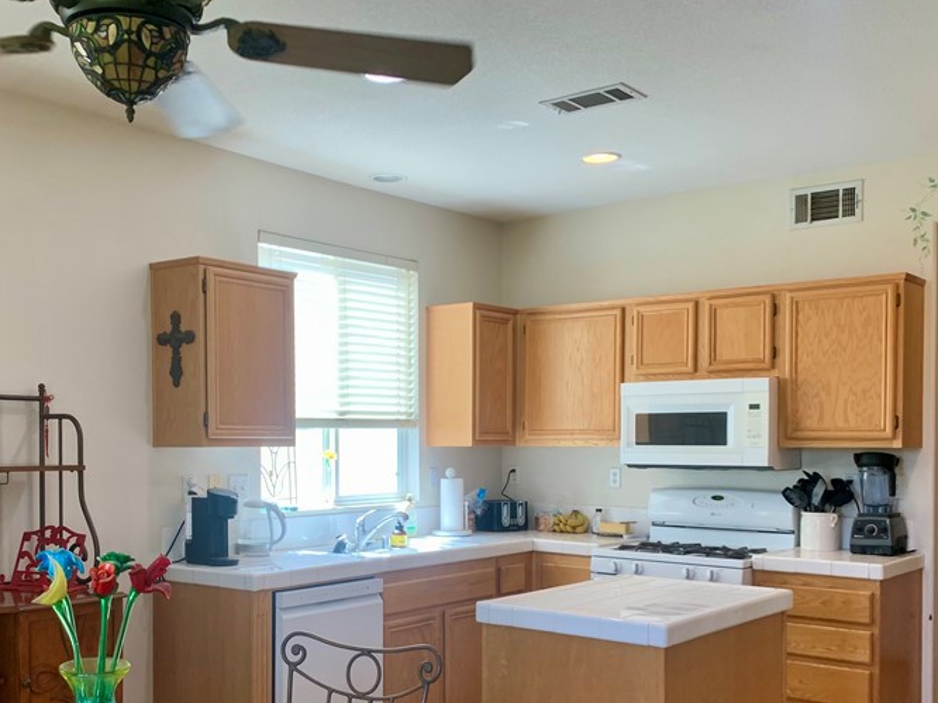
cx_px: 397
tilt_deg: -2.5
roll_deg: -0.4
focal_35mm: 40
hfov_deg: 46.7
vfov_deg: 35.5
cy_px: 480
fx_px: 1084
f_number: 1.8
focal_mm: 4.25
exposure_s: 1/120
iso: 80
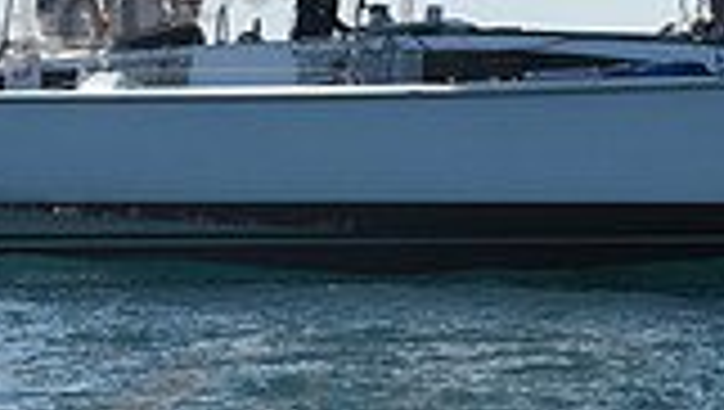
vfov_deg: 4.6
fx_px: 5074
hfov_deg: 8.1
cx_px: 697
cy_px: -295
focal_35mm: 264
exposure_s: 1/1250
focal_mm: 70
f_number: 9
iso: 250
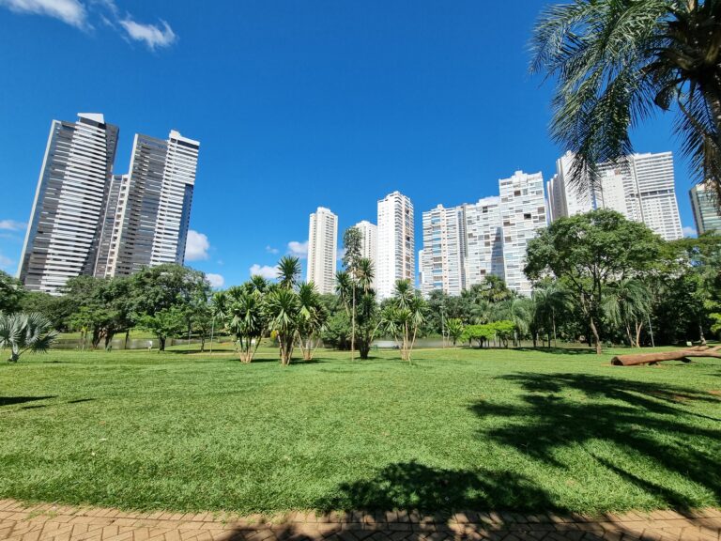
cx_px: 360
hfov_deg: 106.2
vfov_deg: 89.9
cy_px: 270
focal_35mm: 13
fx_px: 271
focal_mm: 2.2
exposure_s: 1/2008
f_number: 2.2
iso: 50
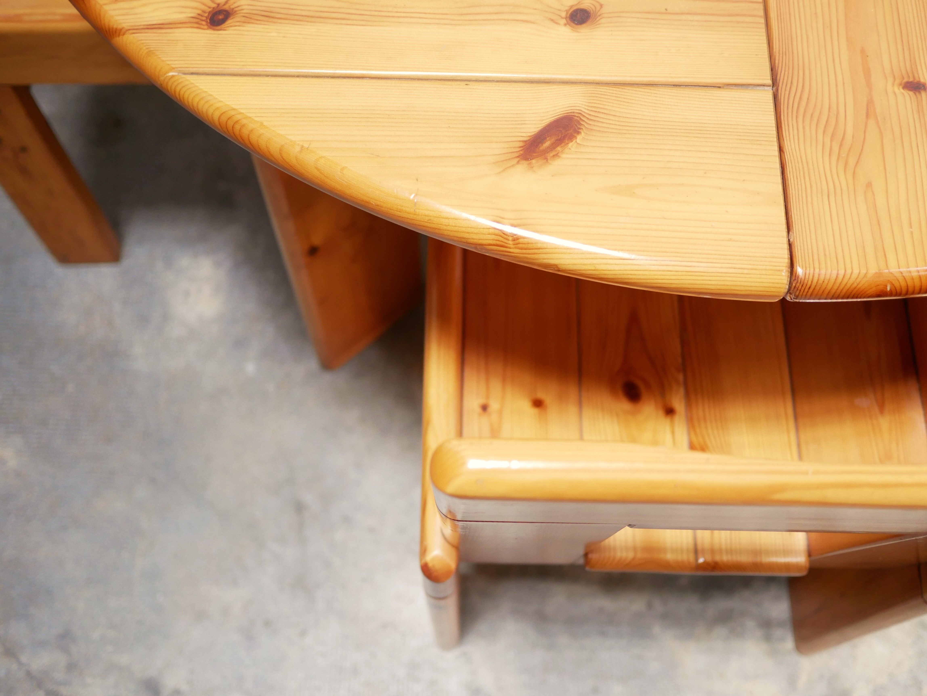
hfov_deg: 46.8
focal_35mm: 40
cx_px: 464
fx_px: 1072
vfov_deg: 36.0
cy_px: 348
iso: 800
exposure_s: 1/60
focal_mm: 20
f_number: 1.7
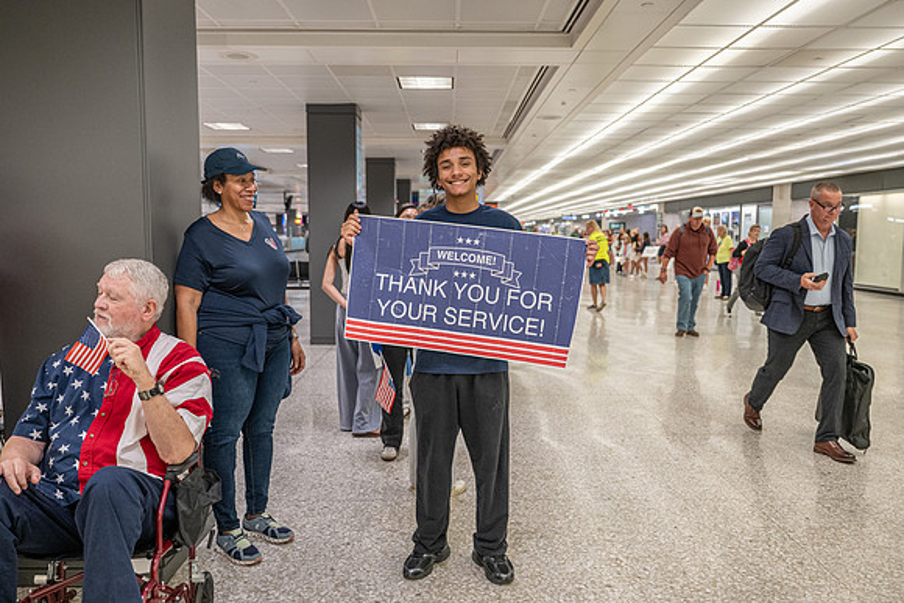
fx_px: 716
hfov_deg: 64.5
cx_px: 452
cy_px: 302
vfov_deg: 45.7
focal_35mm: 28
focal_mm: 28.5
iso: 1800
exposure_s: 1/200
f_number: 2.8
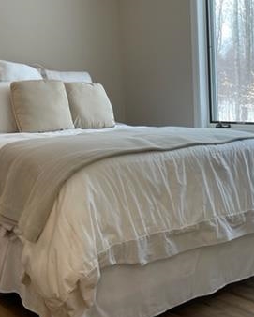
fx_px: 450
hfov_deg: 31.0
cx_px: 67
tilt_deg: -0.9
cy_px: 105
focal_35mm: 48
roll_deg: +2.0
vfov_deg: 38.3
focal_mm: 5.1
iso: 125
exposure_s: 1/120
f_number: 1.6
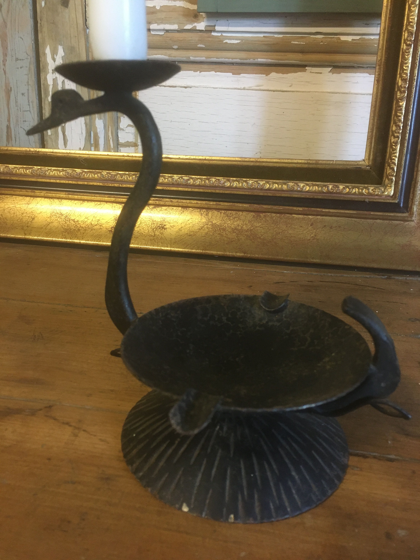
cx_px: 210
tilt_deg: -22.5
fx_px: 469
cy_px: 280
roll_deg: -2.8
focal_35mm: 29
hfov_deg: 48.2
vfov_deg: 61.7
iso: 200
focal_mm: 4.15
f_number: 2.2
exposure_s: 1/33
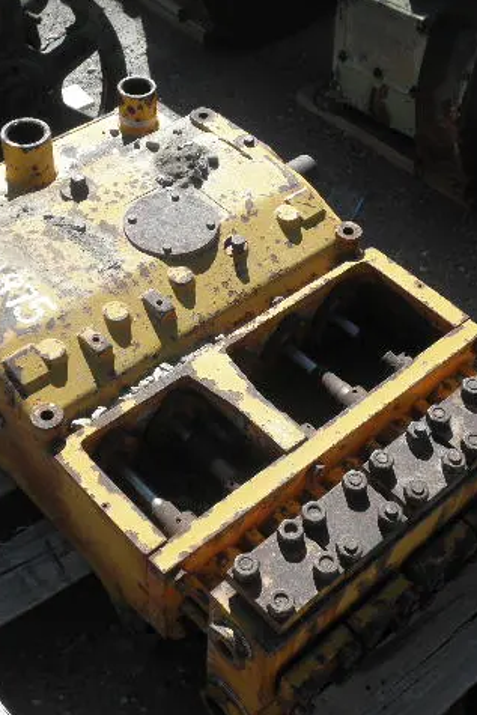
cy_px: 357
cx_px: 233
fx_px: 973
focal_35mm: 49
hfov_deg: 27.5
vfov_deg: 40.3
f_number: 3.2
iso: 64
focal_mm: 6.1
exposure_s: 1/640
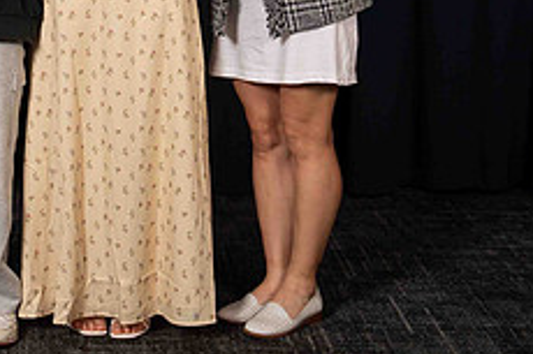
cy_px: -126
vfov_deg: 10.4
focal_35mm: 128
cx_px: 48
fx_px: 1894
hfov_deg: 15.8
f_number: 5.6
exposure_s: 1/250
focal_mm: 44
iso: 125
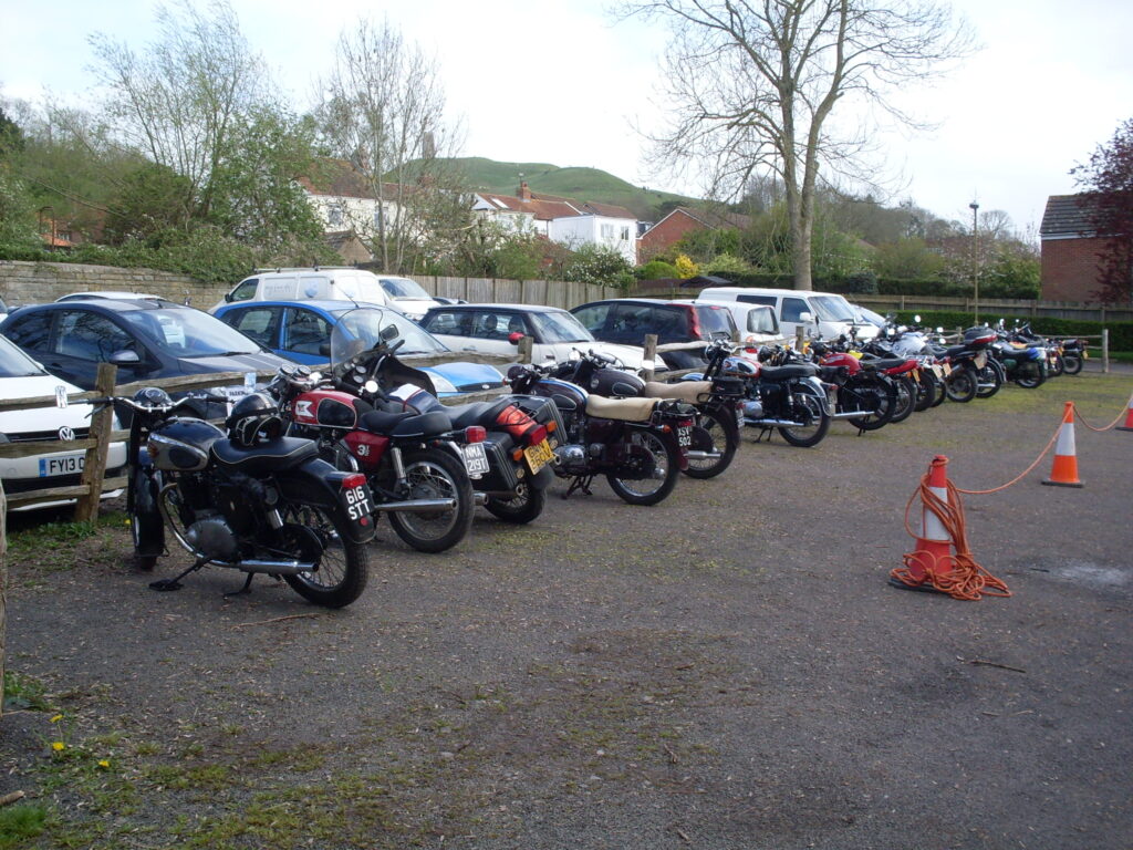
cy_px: 425
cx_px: 566
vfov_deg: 37.7
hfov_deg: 49.0
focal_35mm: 38
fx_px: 1244
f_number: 8.4
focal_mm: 6.3
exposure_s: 1/125
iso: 80
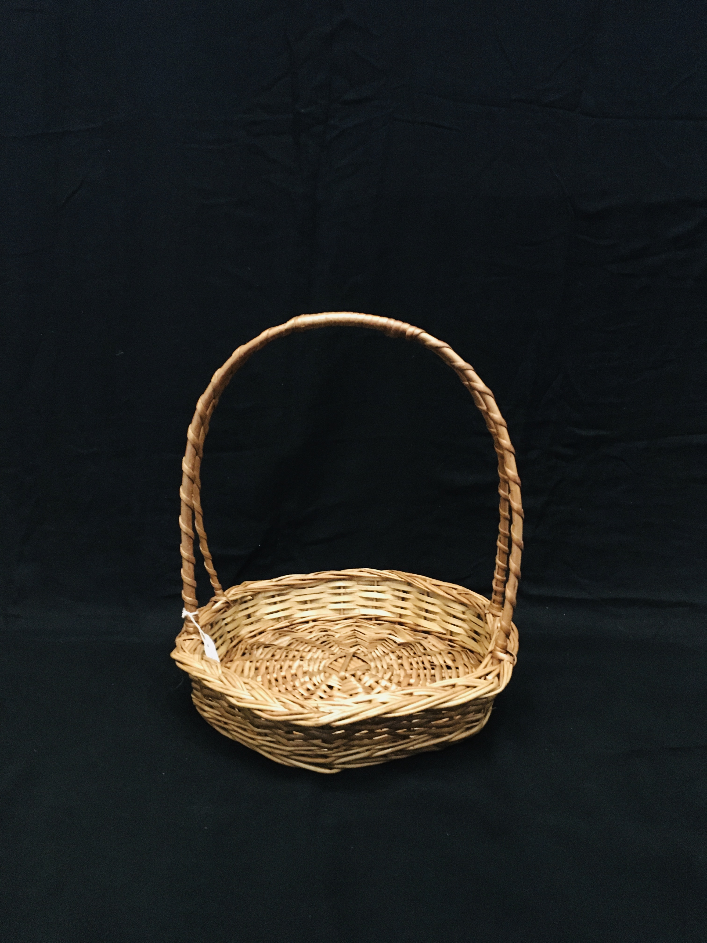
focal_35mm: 29
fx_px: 790
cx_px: 354
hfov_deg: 48.2
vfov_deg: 61.7
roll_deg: -1.3
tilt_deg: -11.0
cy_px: 472
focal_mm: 4.15
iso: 500
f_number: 2.2
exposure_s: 1/17
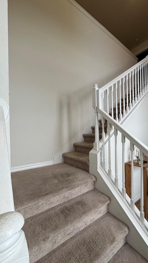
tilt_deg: -0.4
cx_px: 99
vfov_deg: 99.4
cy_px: 134
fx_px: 112
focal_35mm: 16
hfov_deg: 65.2
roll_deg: +1.0
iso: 80
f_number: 2.2
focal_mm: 2.22
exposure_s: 1/120
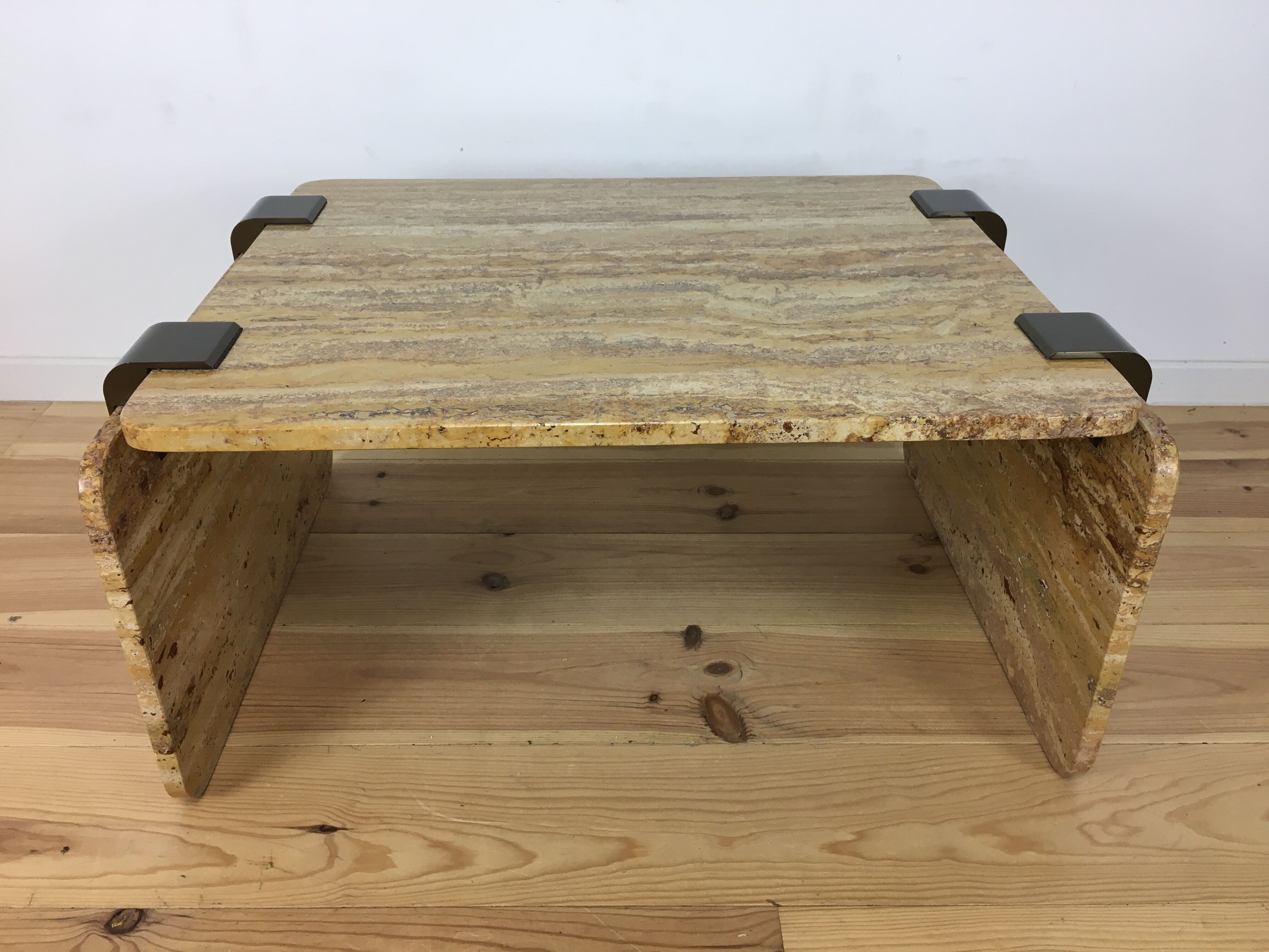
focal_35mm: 29
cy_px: 476
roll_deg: -0.8
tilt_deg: -31.5
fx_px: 1063
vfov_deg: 48.2
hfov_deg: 61.7
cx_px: 634
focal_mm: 4.15
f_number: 2.2
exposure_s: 1/33
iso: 32
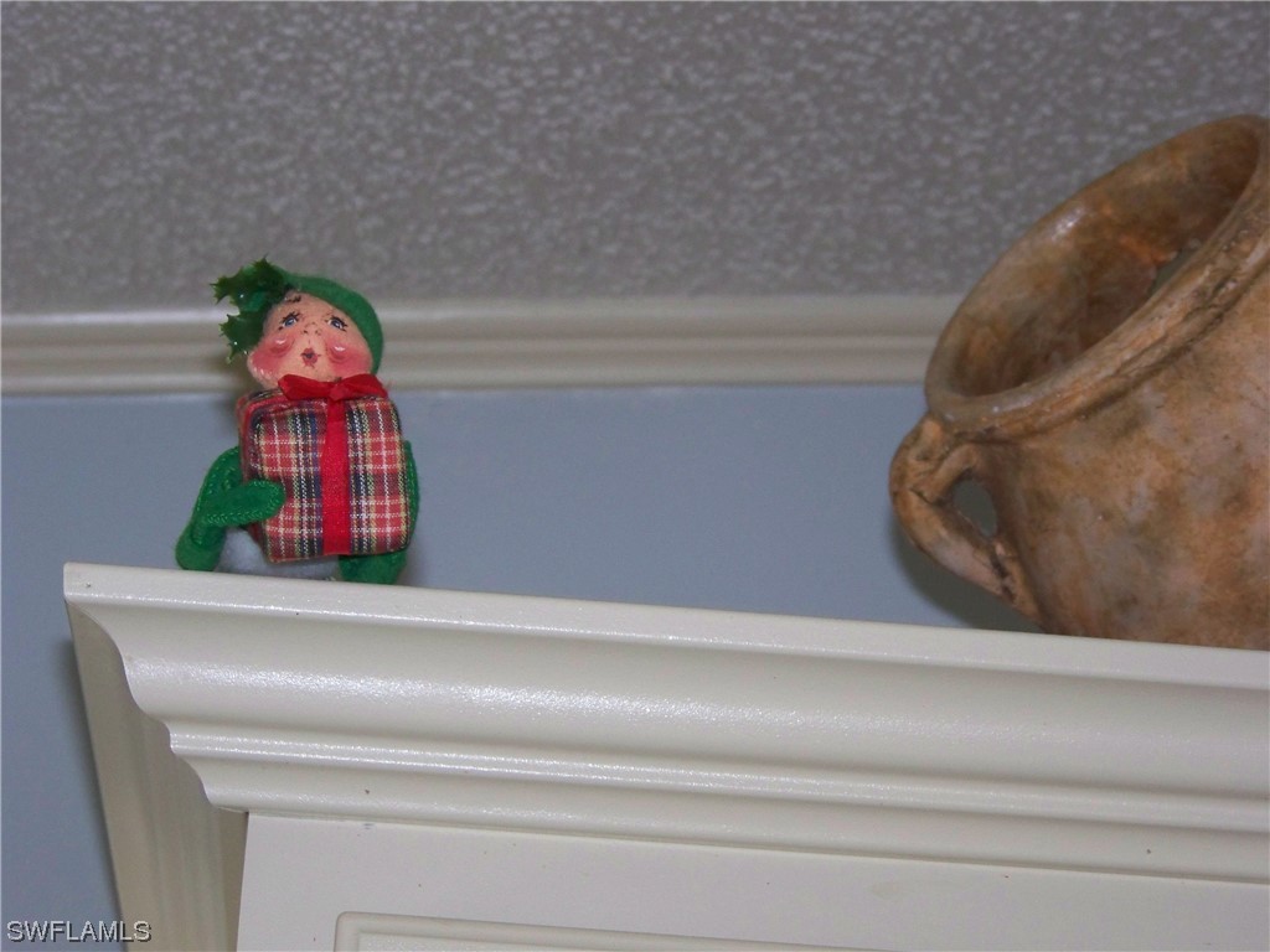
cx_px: 635
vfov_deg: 12.8
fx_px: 4256
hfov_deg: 17.0
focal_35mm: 116
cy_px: 476
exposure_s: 1/30
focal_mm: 19.3
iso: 200
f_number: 3.2
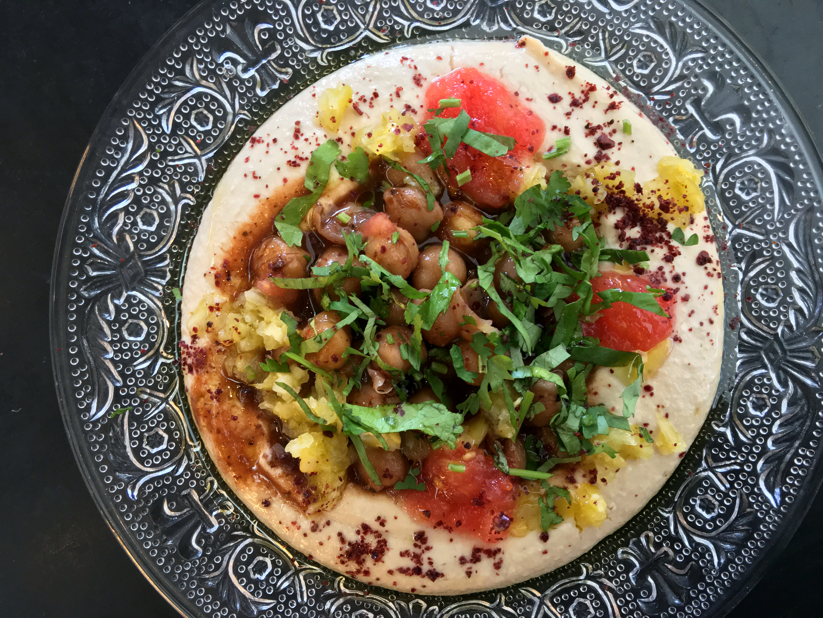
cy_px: 309
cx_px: 412
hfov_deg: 61.7
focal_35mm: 29
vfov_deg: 48.2
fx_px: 689
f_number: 2.2
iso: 200
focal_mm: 4.2
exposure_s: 1/33
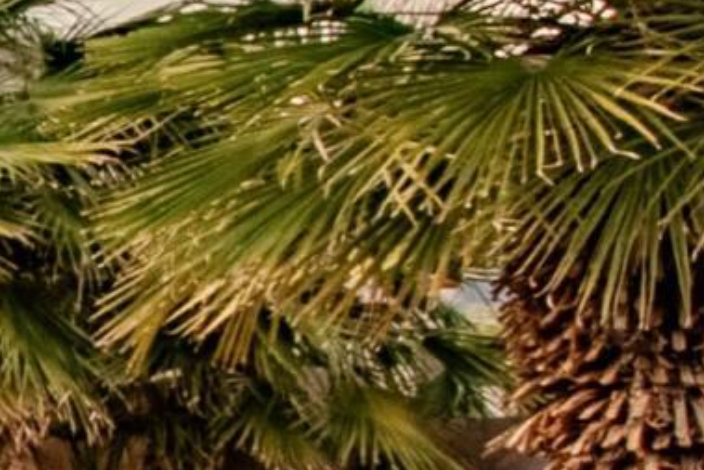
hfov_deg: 6.4
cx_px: -1612
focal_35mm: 285
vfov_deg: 4.8
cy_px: 611
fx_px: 5575
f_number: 10
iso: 320
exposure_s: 1/30
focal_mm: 24
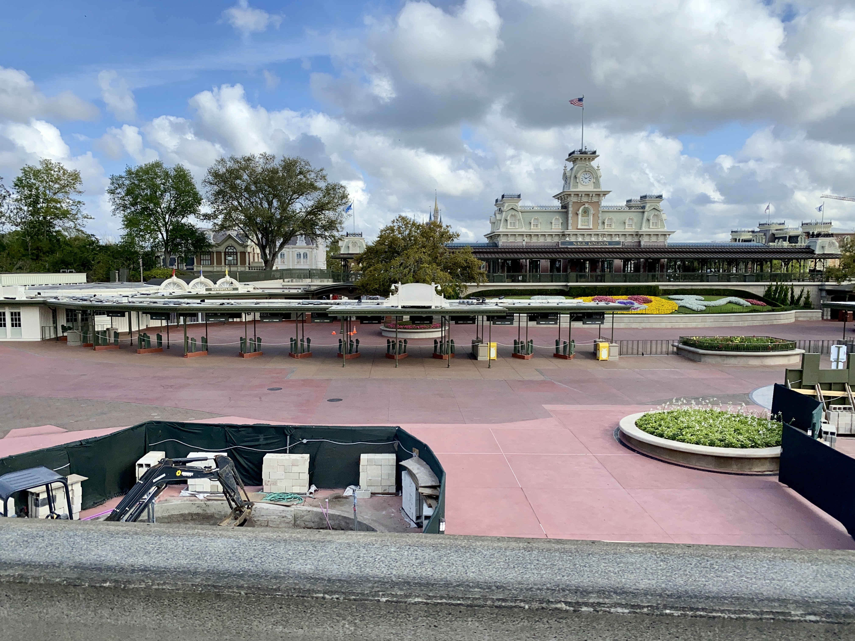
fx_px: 642
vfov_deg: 53.1
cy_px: 320
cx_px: 428
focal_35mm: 26
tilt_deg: -5.6
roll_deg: -2.8
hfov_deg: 67.3
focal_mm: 4.25
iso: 32
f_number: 1.8
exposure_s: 1/1147
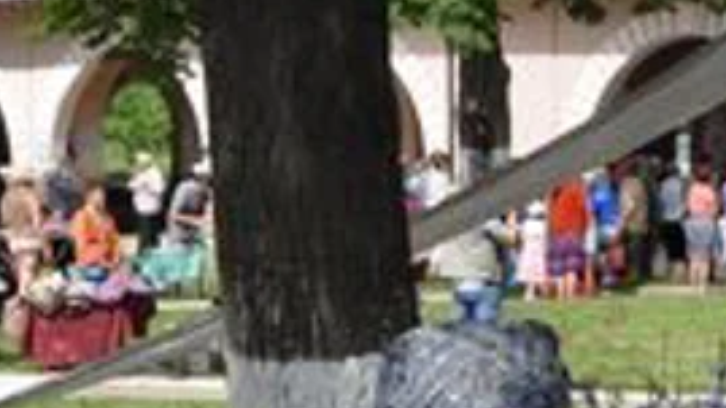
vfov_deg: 8.1
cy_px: 634
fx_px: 2828
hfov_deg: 14.6
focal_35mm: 147
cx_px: 421
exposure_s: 1/200
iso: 200
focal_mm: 18
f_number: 10
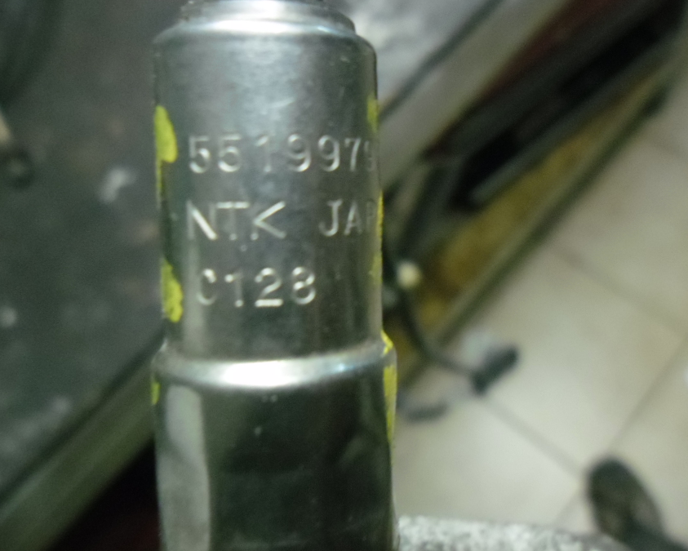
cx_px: 402
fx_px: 652
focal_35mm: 32
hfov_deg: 55.4
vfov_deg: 45.8
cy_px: 262
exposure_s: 1/22
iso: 800
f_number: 3.5
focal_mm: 4.9
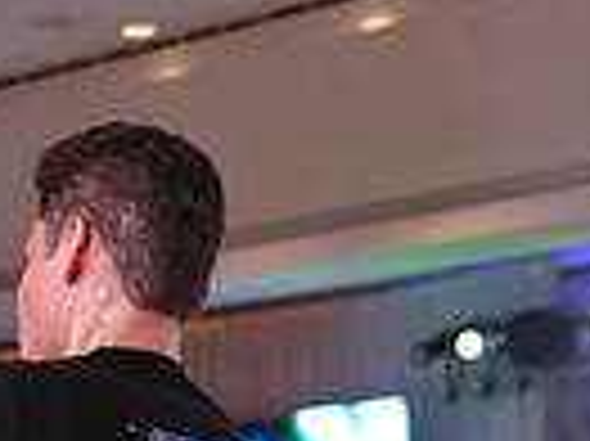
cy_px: 932
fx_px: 3116
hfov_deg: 10.7
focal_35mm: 183
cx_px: -92
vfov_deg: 7.7
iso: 2000
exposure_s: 1/400
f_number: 4
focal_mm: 43
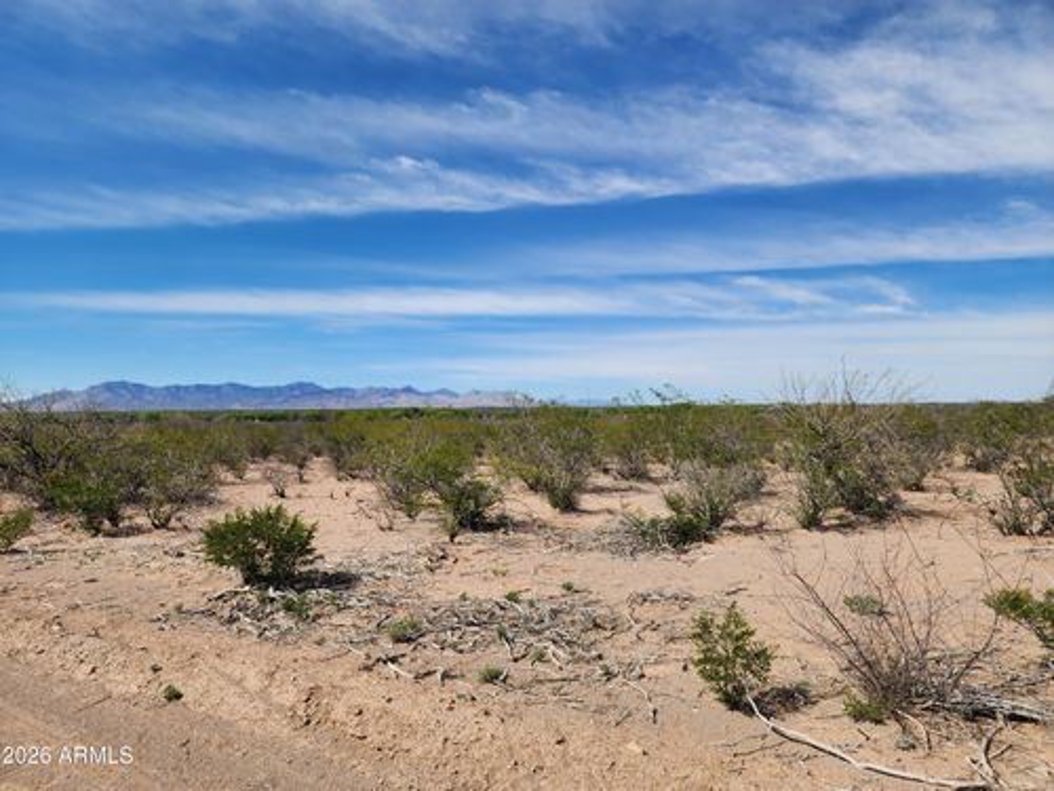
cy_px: 396
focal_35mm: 23
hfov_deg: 73.9
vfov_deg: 58.9
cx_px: 527
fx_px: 700
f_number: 1.8
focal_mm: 6.4
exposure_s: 1/1785
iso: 12
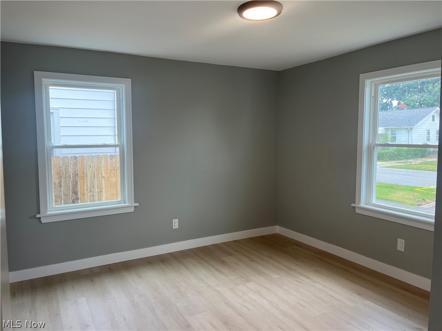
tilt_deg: -4.5
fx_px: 332
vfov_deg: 53.1
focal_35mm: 26
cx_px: 221
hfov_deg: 67.3
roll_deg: +0.5
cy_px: 166
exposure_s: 1/133
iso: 64
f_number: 1.6
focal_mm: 5.1
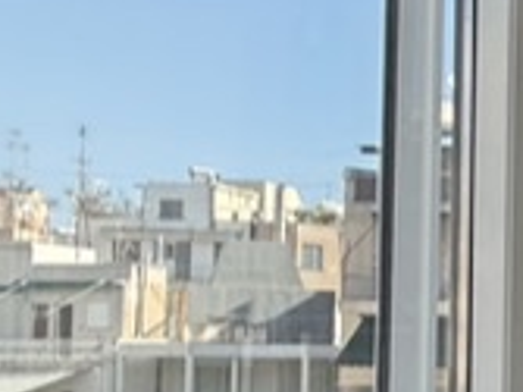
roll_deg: -0.6
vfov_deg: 16.9
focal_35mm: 86
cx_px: 1378
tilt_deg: +2.1
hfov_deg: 13.3
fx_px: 1298
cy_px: 343
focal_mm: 2.22
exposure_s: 1/266
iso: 50
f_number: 2.2
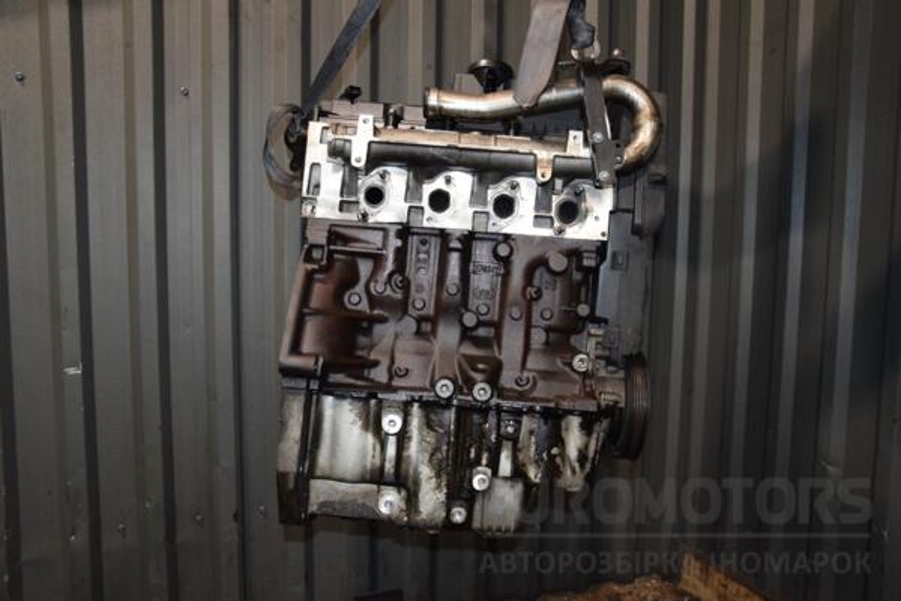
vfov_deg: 41.7
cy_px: 300
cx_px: 450
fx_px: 788
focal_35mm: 32
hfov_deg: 59.5
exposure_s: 1/60
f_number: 5
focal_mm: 21
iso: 800
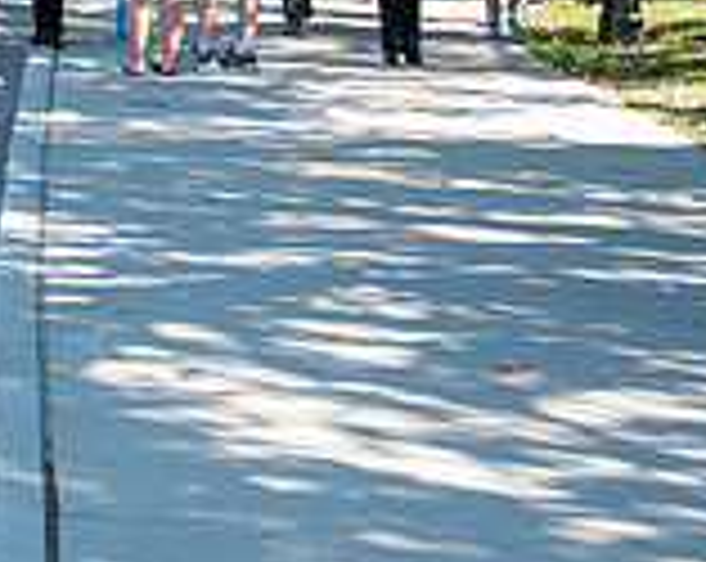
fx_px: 2753
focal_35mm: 132
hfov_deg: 13.5
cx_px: -450
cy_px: -245
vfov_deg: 11.3
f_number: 5.6
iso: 200
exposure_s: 1/200
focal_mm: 38
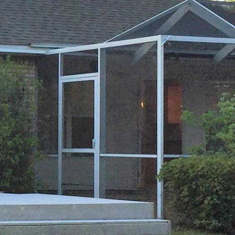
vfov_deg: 12.1
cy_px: 141
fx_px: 1106
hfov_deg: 11.4
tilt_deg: +0.6
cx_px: -161
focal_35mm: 144
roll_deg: -1.5
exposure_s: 1/430
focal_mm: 4.15
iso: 32
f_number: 2.2
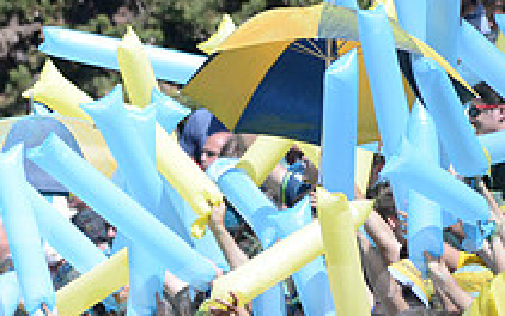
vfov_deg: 1.1
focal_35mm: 1176
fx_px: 16189
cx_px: -148
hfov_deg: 1.8
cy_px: 288
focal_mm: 420
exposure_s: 1/2500
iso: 400
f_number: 4
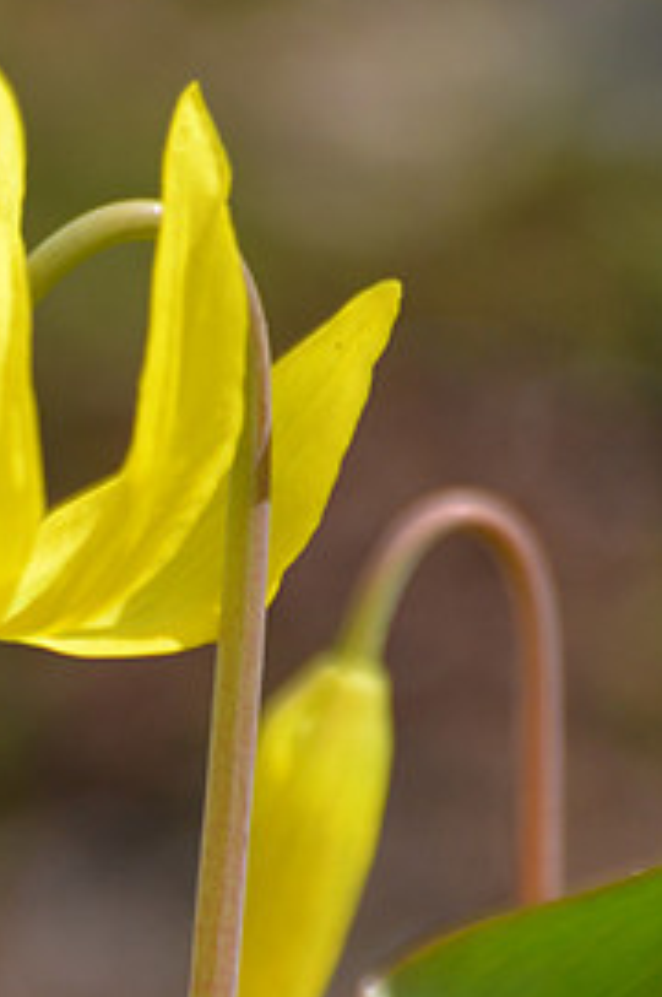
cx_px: 37
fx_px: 26601
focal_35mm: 962
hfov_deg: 1.4
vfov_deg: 2.1
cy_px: 982
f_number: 5.6
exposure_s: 1/1600
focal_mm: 300
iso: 400
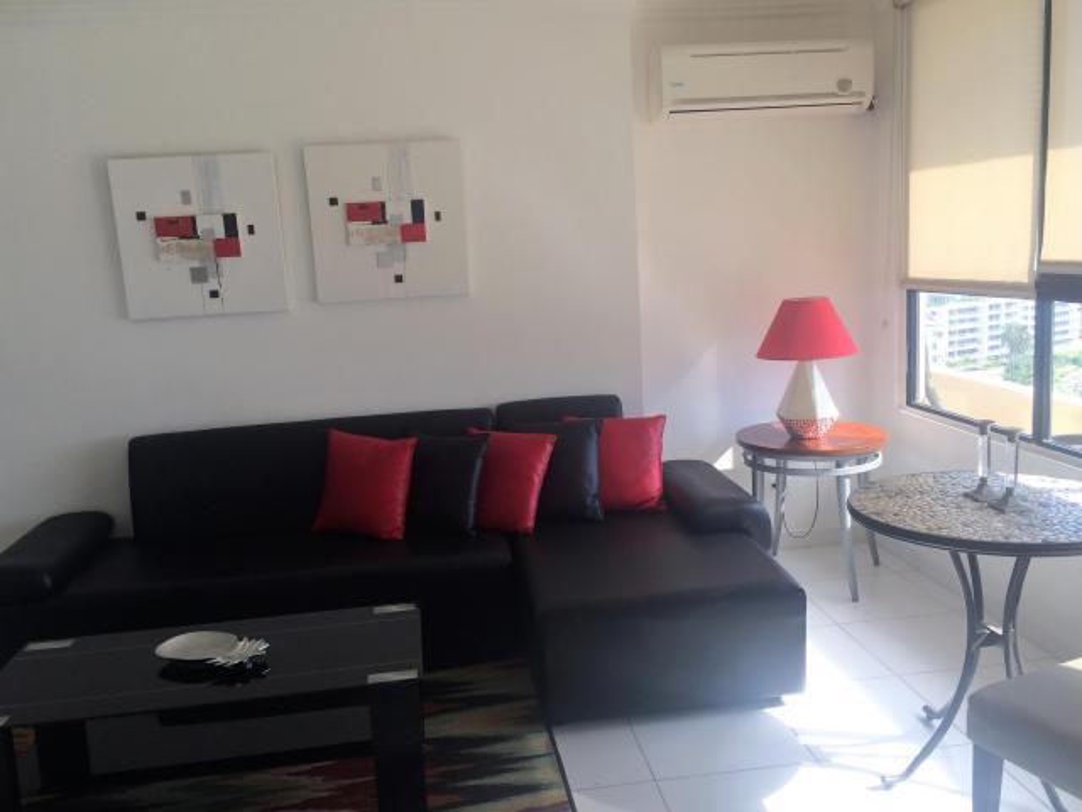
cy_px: 406
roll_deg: +1.3
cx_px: 541
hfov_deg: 61.7
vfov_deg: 48.2
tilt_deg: -9.3
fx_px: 906
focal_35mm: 29
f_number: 2.2
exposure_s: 1/140
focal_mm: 4.15
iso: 32
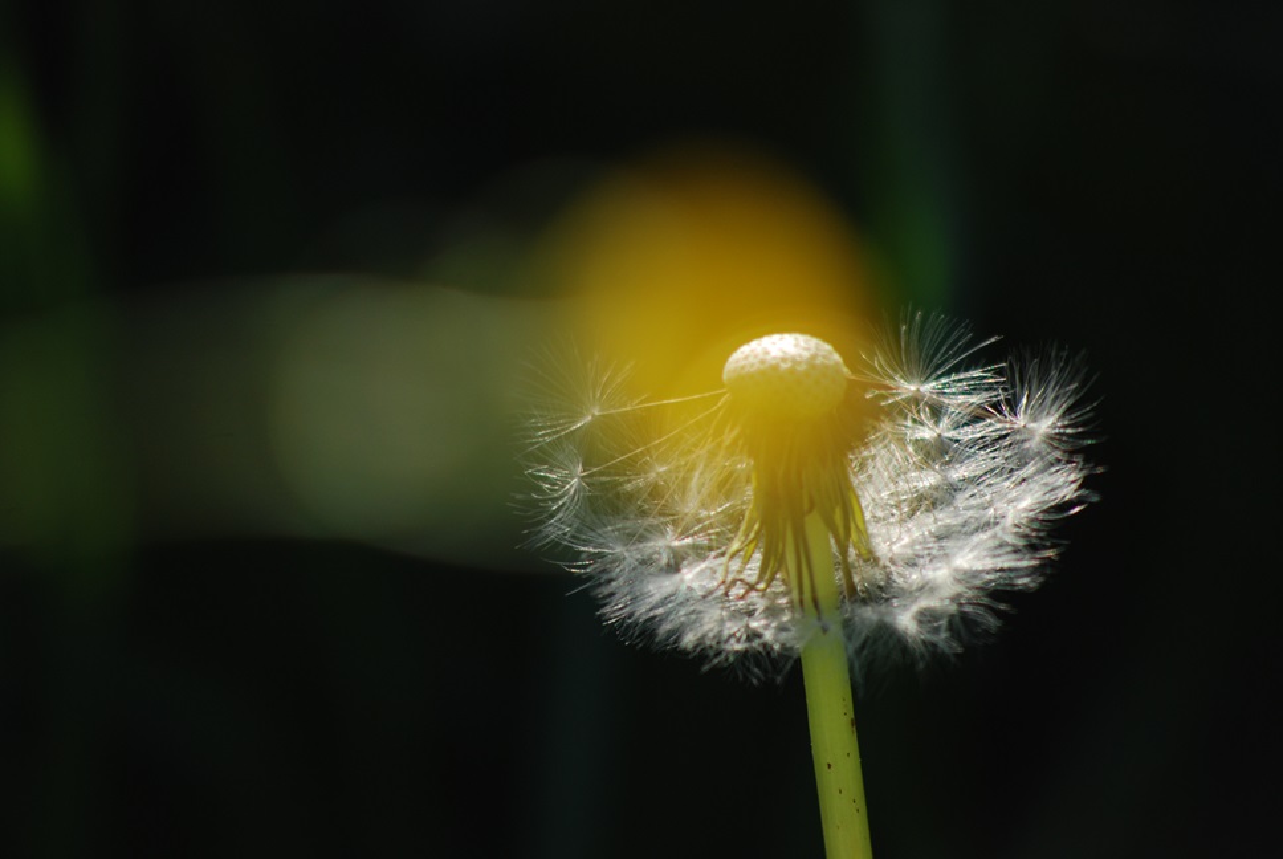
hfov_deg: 6.5
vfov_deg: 4.4
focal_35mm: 315
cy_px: 430
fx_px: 11240
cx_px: 642
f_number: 5.6
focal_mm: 210
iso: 200
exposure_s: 1/500
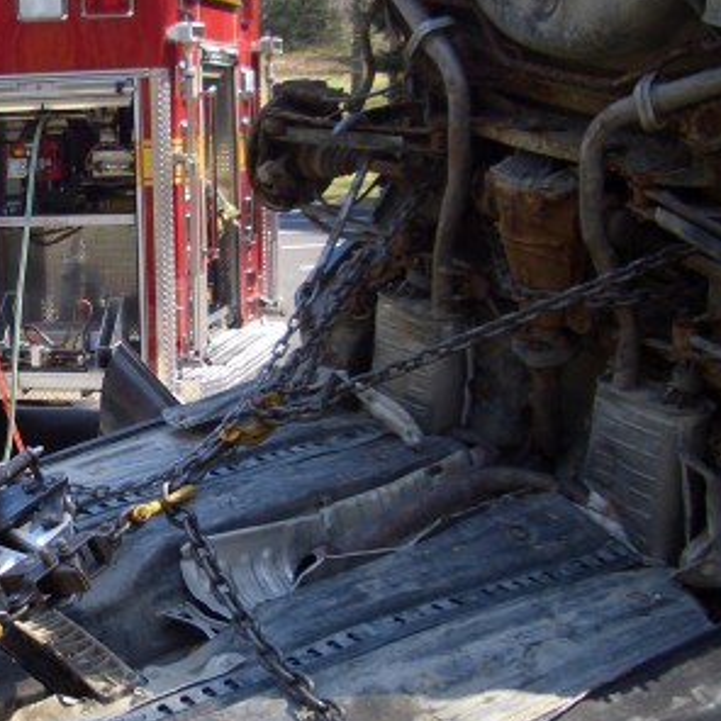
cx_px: 22
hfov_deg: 24.7
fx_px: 1579
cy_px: 375
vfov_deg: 25.7
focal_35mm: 67
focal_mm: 5.8
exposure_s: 1/320
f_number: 2.6
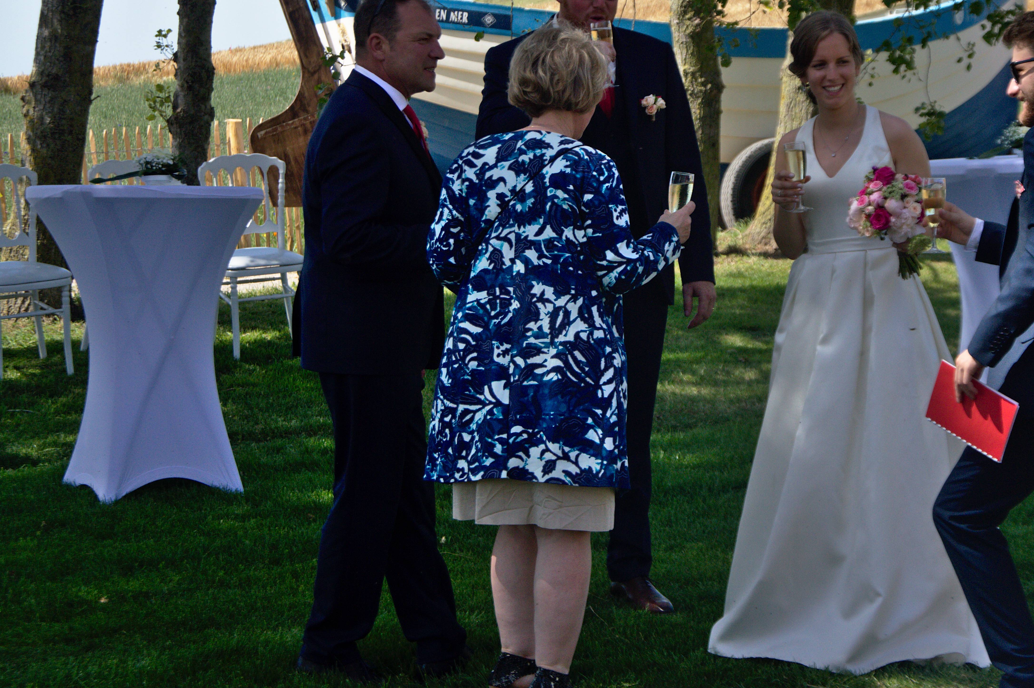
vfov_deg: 12.7
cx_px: 599
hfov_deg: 18.9
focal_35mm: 108
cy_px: 281
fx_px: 3100
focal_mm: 52
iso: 200
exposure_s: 1/1000
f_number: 5.6
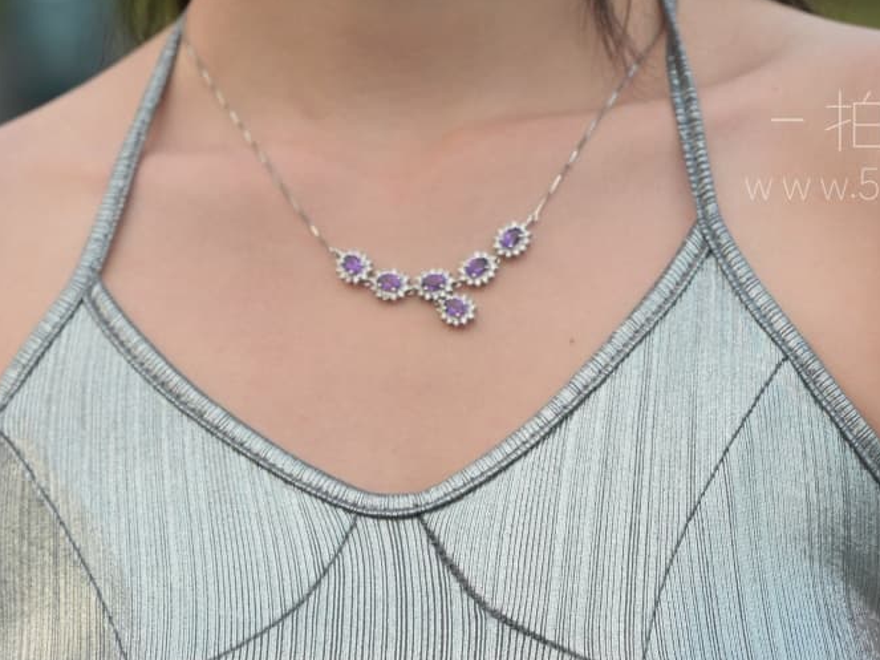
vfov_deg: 5.2
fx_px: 7295
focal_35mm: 287
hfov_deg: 6.9
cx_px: 453
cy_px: 82
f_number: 4.5
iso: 400
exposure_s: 1/200
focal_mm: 110
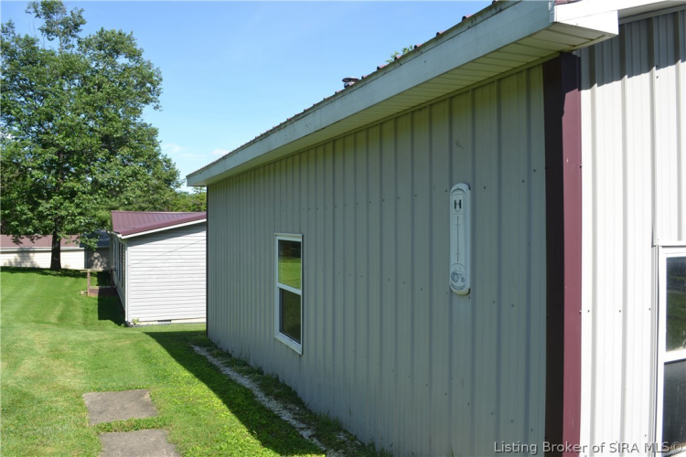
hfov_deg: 67.4
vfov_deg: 47.9
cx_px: 343
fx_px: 514
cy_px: 228
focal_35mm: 27
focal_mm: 18
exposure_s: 1/160
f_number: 6.3
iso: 100
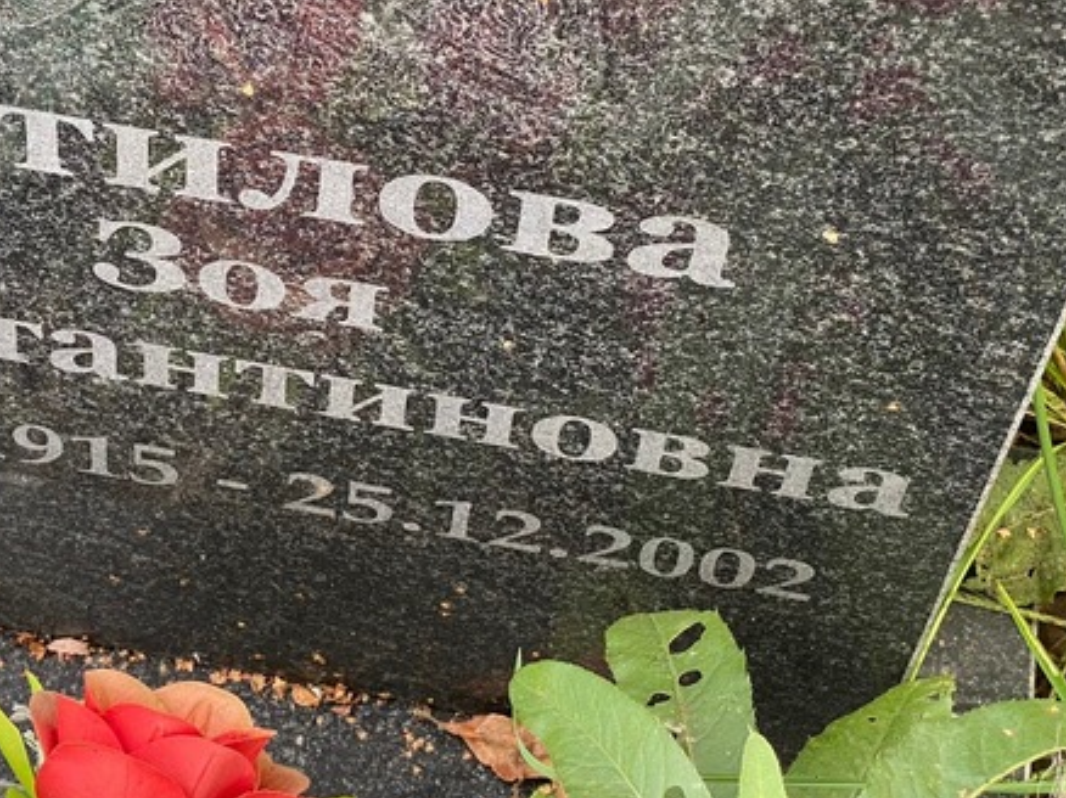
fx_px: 2924
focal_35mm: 95
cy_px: 285
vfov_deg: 15.5
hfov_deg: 20.5
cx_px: 239
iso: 50
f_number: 2
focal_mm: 6
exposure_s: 1/122
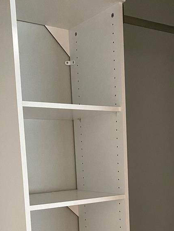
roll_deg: +2.4
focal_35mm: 55
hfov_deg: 26.4
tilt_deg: -6.5
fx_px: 369
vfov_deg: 33.3
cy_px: 202
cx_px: 118
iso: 640
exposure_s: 1/30
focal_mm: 4.25
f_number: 1.8
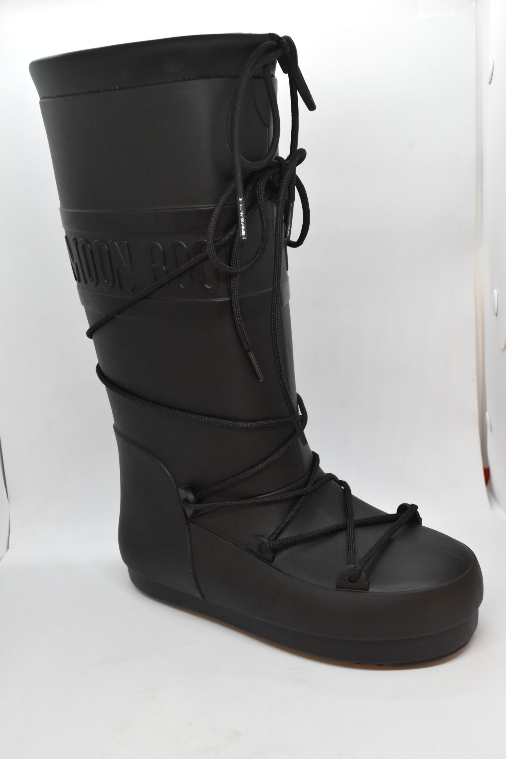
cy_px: 384
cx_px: 259
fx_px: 812
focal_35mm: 39
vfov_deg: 50.1
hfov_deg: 34.6
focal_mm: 25
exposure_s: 1/160
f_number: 6.3
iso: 2500
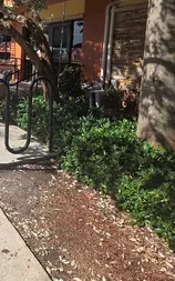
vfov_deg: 60.8
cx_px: -20
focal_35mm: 29
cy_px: 67
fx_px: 221
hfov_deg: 36.2
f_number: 2.2
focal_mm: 2.2
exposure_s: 1/1829
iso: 50
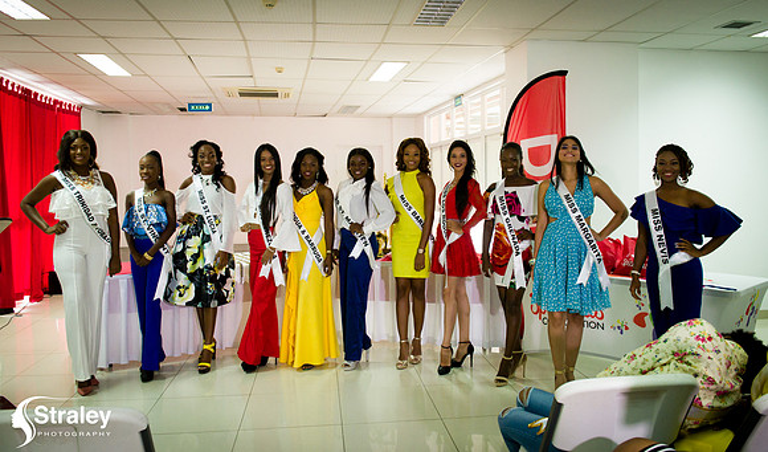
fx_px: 598
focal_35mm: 29
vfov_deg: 41.3
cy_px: 201
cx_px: 389
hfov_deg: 65.4
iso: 3200
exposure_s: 1/100
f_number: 6.3
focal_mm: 27
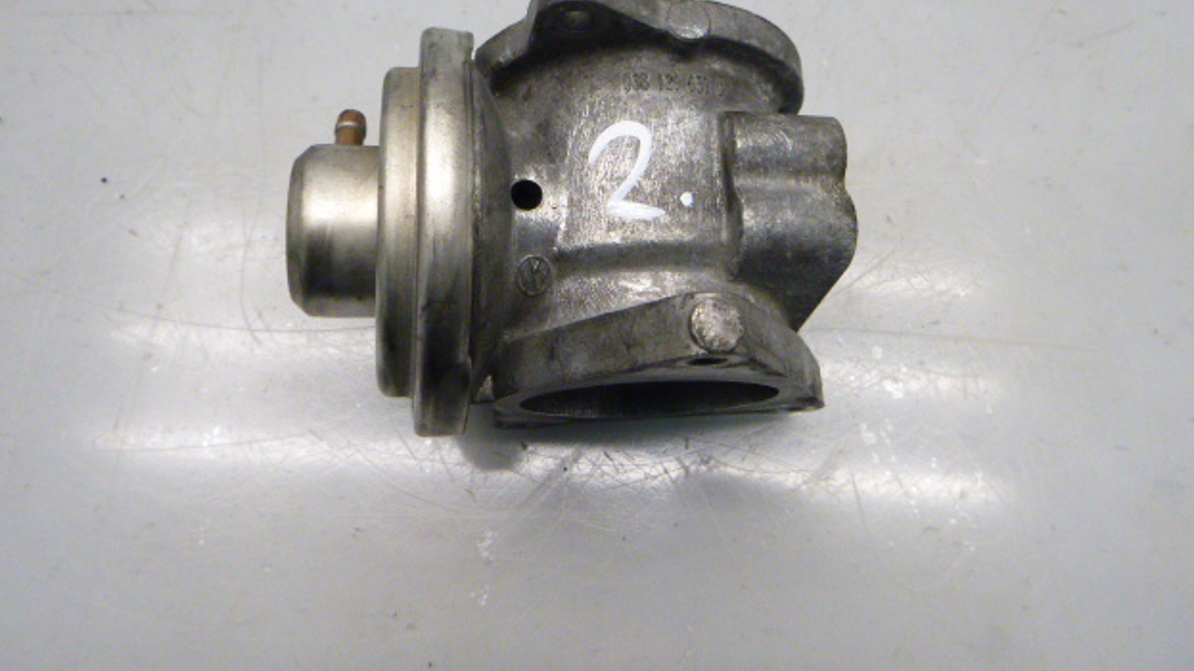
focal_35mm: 28
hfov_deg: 67.9
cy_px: 234
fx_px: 886
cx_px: 585
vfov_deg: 41.0
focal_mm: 4.5
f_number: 3.9
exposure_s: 1/50
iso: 400
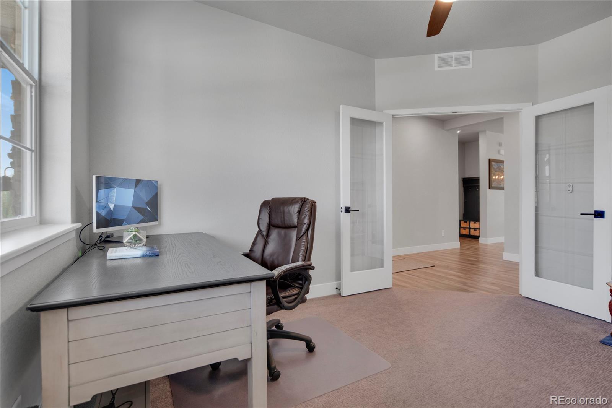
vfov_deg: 73.8
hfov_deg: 96.7
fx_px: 272
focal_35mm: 16
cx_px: 306
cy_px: 204
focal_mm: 16
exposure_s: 1/30
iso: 400
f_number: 8
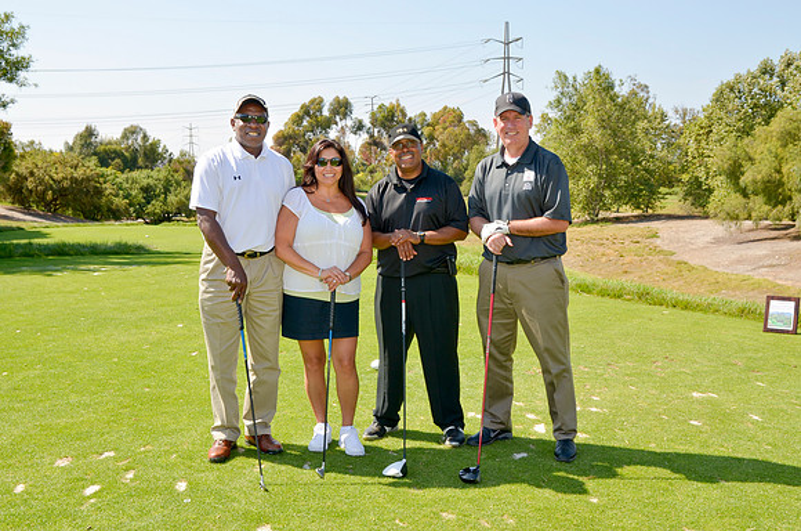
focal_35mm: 40
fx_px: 899
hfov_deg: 48.0
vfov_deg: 32.9
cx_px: 400
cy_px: 266
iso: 100
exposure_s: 1/200
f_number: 8
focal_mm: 27
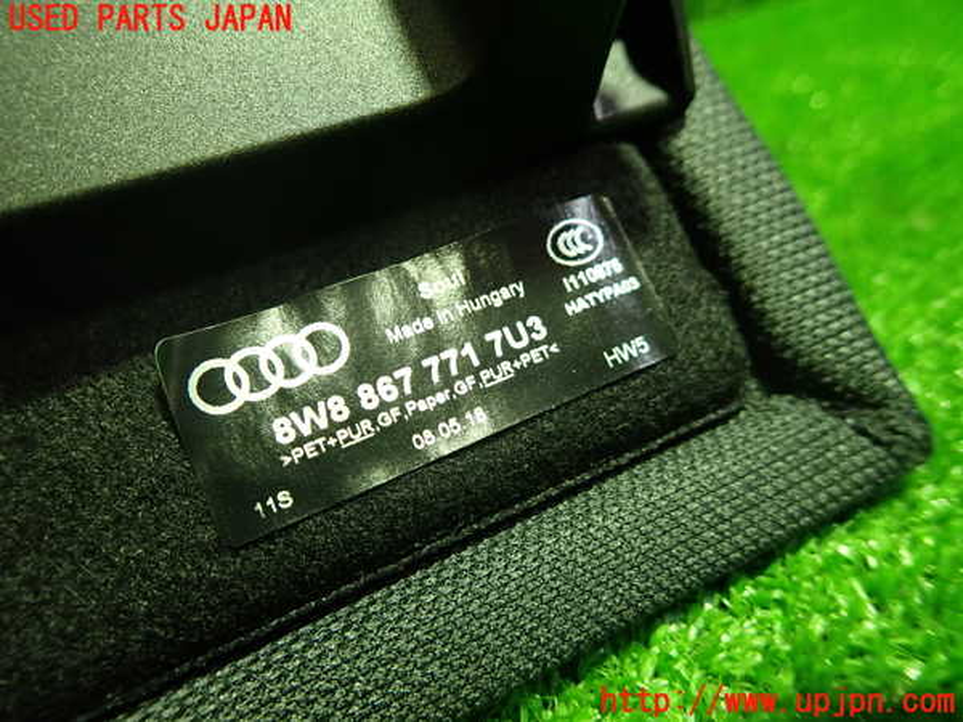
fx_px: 695
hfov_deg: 69.4
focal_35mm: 25
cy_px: 361
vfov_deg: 54.9
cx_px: 482
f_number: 2
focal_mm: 4.5
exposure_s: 1/30
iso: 320
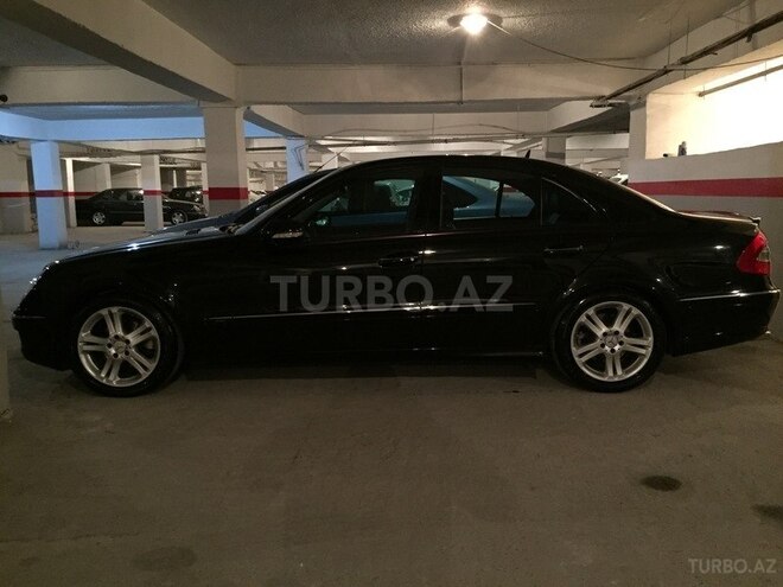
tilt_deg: -8.1
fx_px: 656
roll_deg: -0.2
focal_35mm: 29
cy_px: 294
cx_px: 392
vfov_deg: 48.2
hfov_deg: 61.7
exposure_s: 1/17
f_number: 2.2
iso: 800
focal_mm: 4.15
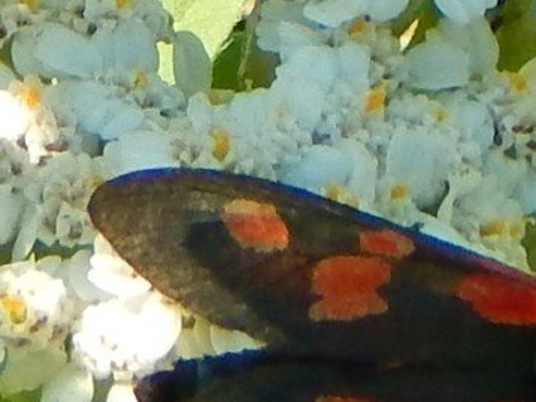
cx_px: 479
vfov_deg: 3.4
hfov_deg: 4.6
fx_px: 6702
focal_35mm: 433
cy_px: 161
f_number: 5.3
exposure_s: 1/250
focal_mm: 32.8
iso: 125
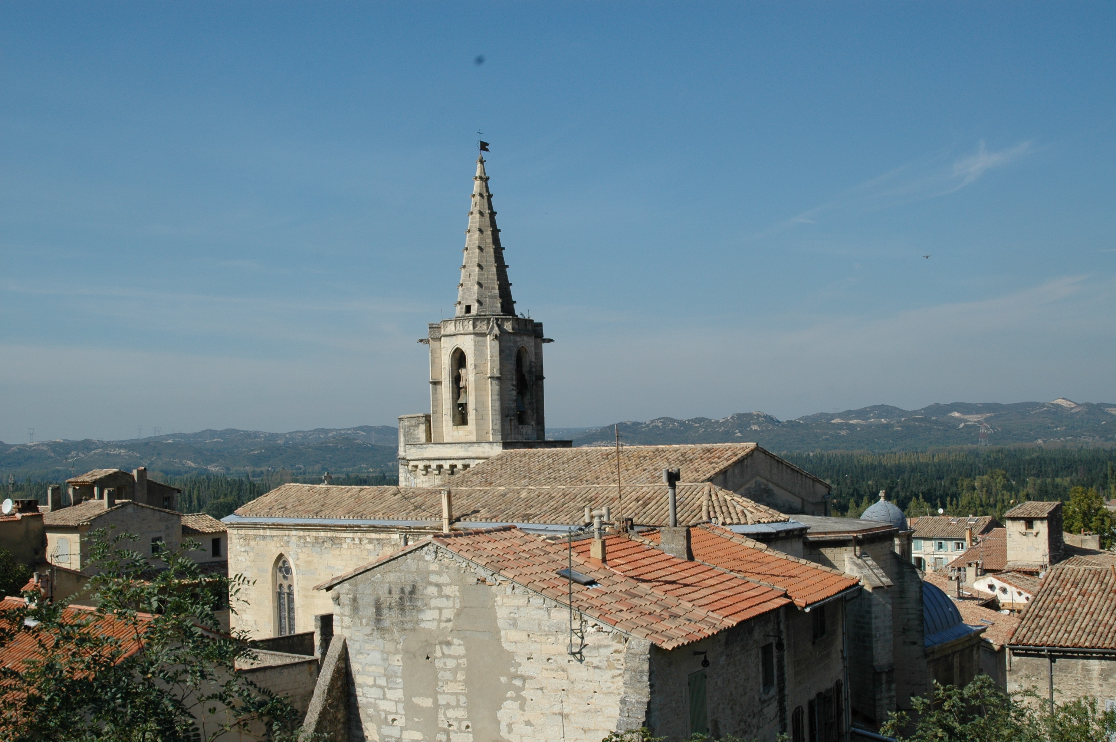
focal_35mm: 42
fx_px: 1301
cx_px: 558
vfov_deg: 31.8
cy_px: 371
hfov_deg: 46.4
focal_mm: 28
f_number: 10
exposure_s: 1/400
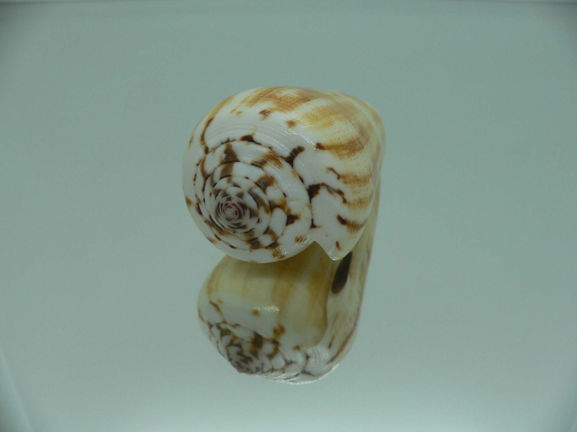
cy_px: 216
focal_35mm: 35
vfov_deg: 40.7
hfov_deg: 52.6
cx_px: 288
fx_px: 583
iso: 80
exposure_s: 1/60
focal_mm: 4.6
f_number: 2.8
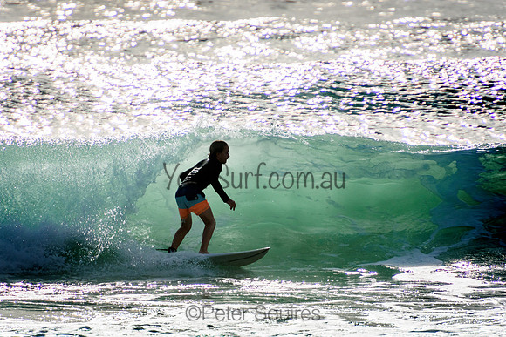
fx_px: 8435
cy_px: 168
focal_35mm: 600
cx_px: 253
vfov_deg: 2.3
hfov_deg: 3.4
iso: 125
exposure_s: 1/2000
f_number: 5.6
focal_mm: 400
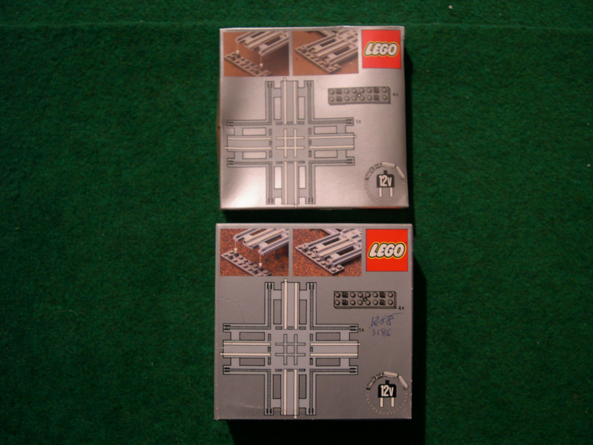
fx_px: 651
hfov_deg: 49.0
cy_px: 222
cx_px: 296
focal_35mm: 38
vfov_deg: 37.7
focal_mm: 8
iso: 191
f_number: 2.8
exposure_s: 1/12.1
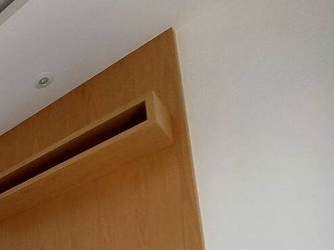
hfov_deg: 31.7
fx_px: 366
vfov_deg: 28.2
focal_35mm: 38
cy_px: 354
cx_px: -136
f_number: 2.2
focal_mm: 1.74
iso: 160
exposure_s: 1/60
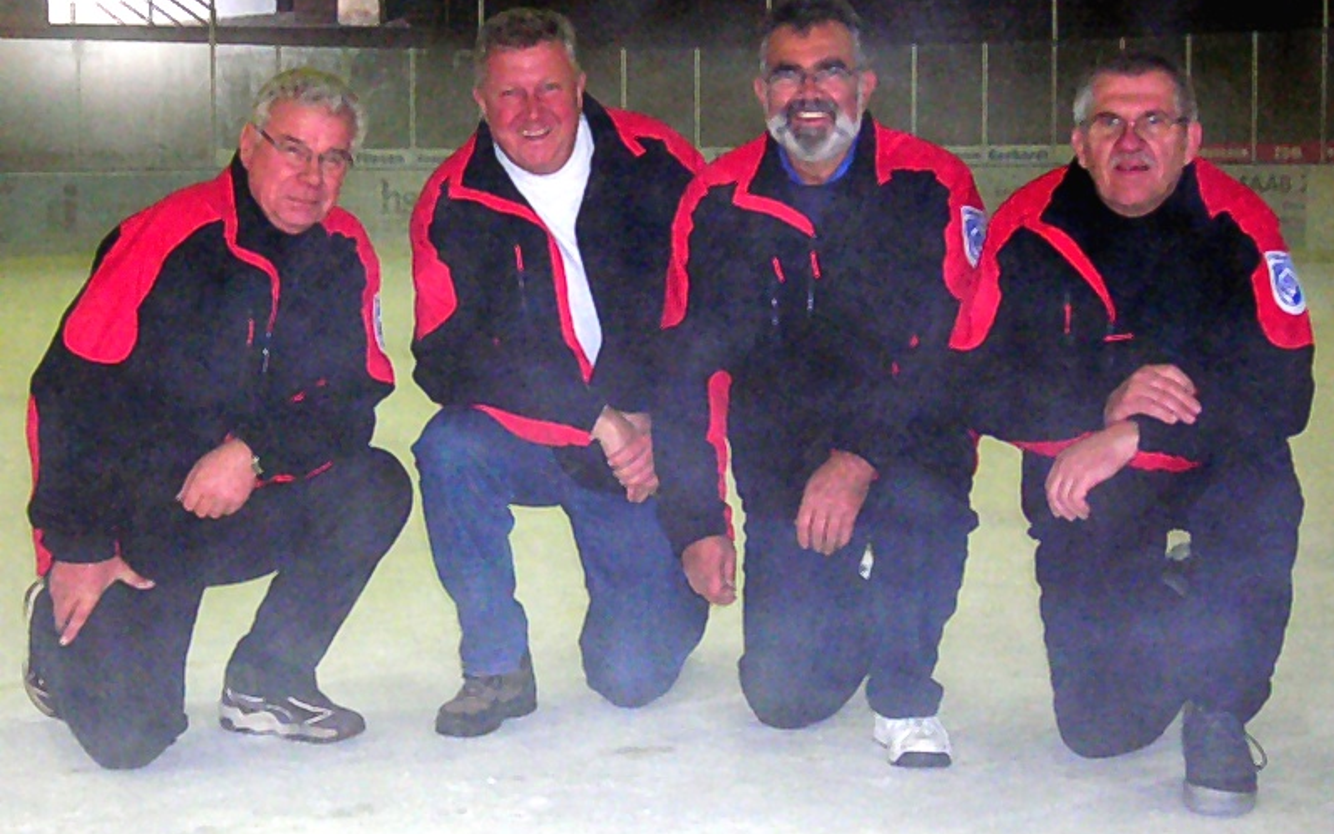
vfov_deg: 25.8
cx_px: 668
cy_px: 419
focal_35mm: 50
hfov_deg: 40.3
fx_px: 1818
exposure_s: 1/60.1
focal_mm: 7.8
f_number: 3.4
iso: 151
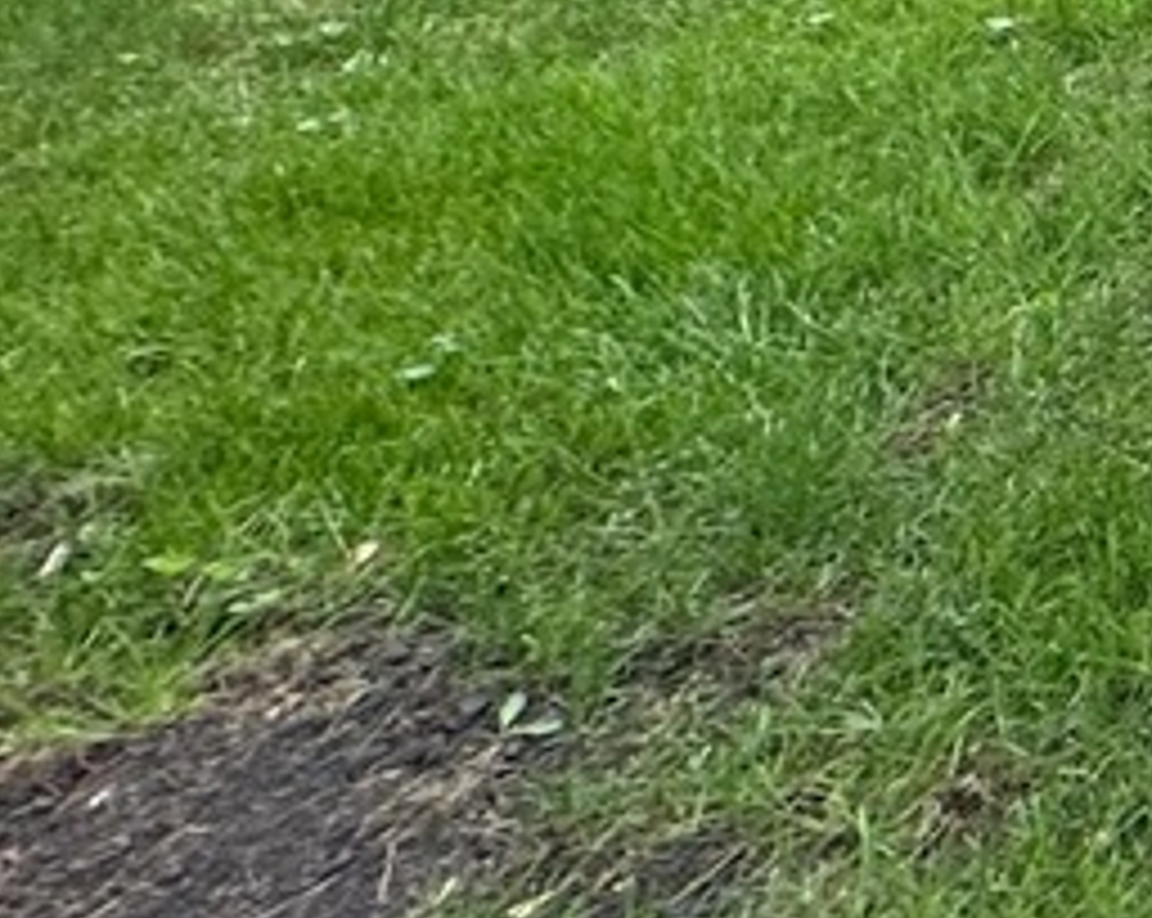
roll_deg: +0.7
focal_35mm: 77
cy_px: -1098
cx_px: 3096
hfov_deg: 13.2
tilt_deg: -3.7
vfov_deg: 14.8
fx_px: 2621
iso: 40
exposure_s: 1/161
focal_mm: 2.22
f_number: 2.2
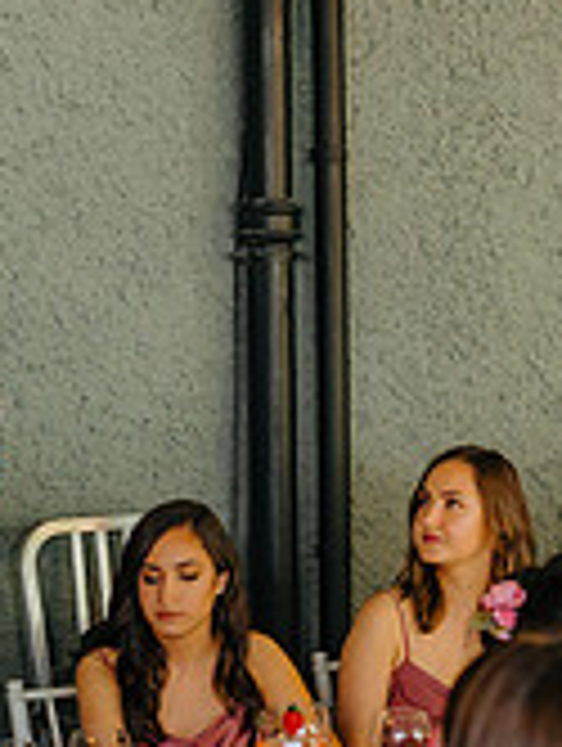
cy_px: 493
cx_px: 782
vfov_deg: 15.4
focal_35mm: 128
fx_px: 2764
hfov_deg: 11.2
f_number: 2.2
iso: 800
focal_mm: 35
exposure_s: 1/200
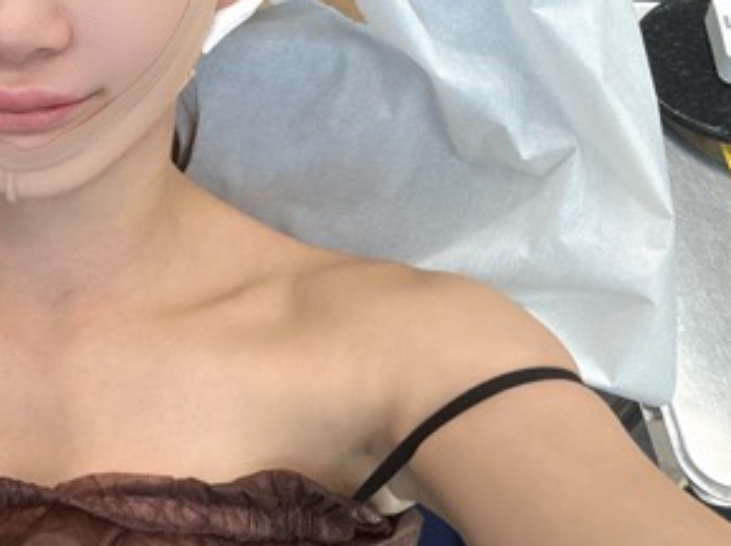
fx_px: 1076
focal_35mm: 51
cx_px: 18
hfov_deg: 34.5
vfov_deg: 28.0
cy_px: 129
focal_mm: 2.69
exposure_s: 1/121
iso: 64
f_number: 1.9
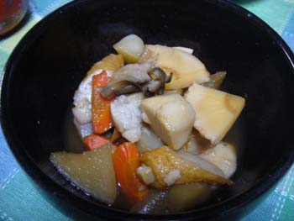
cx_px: 147
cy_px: 110
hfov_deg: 52.6
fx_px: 297
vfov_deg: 40.7
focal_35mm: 35
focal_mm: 5.8
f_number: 2.8
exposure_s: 1/8
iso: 200
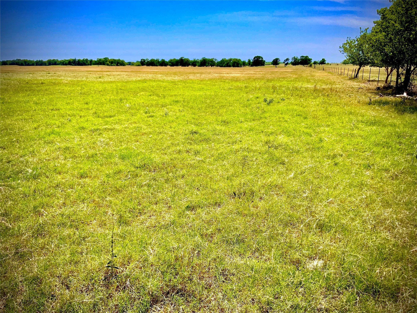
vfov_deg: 48.2
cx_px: 208
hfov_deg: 61.7
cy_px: 156
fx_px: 349
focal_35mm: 29
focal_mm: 3
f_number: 1.8
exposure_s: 1/1912
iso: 16
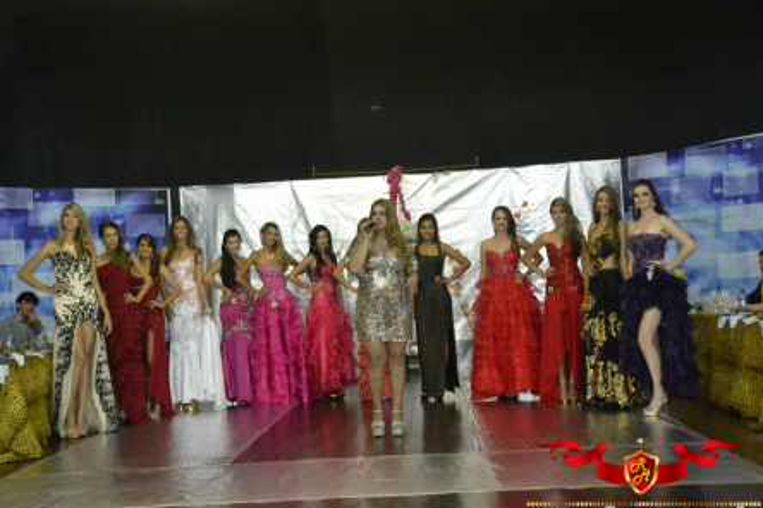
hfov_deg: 36.8
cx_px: 347
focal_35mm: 54
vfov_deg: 25.1
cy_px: 270
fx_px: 1144
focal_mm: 32
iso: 3200
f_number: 5
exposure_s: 1/30
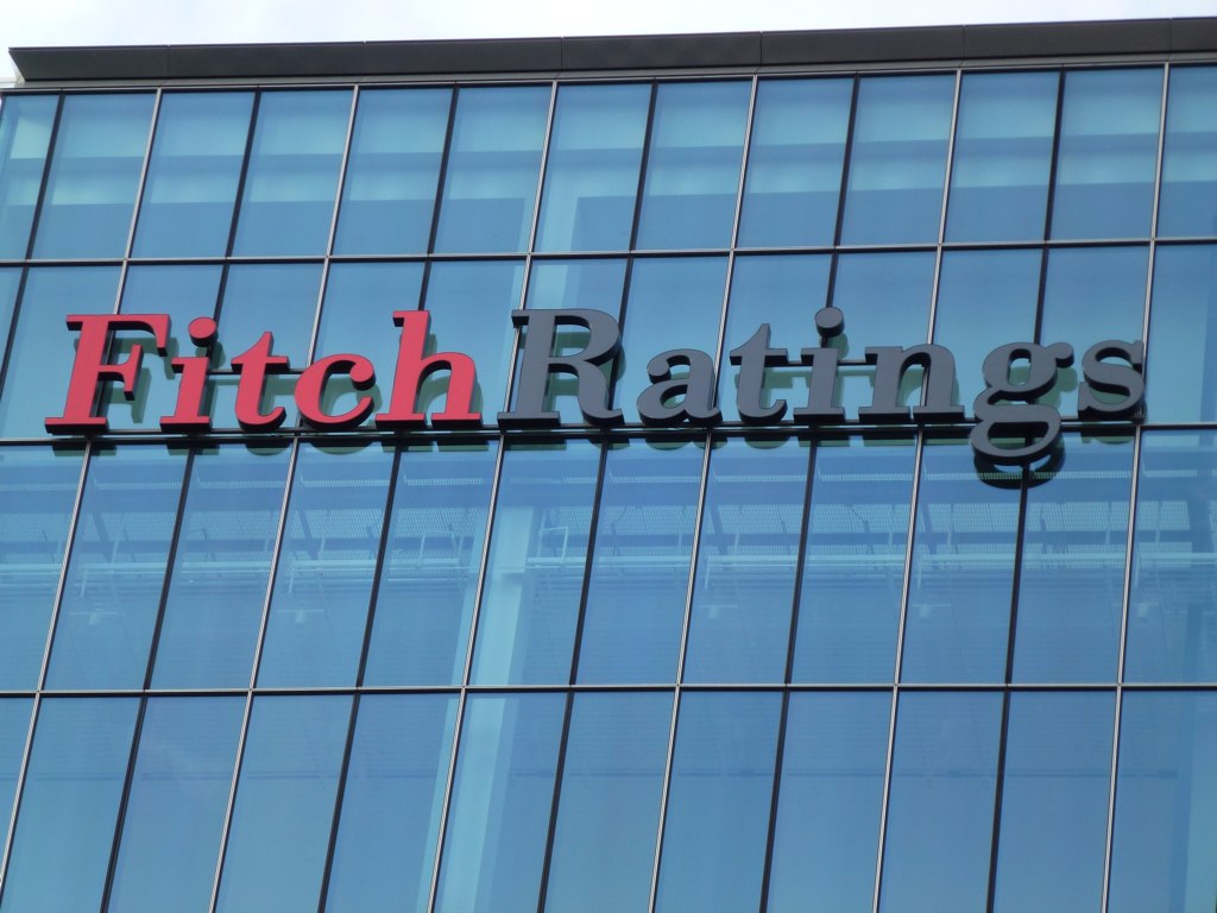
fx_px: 6926
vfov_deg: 7.5
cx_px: 608
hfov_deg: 10.0
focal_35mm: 197
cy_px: 456
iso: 100
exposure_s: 1/125
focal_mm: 35.2
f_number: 5.5
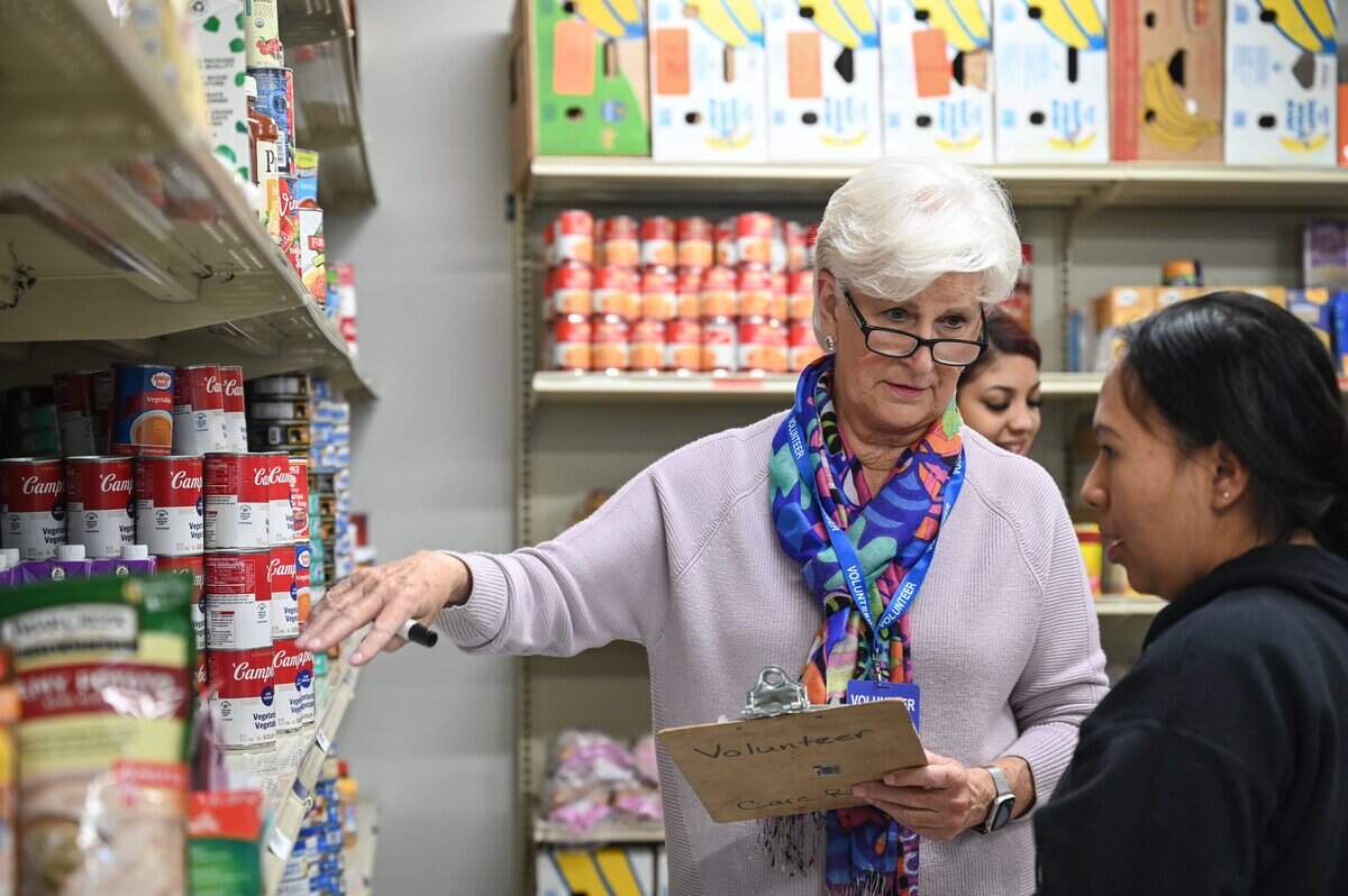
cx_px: 674
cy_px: 448
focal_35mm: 70
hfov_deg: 28.9
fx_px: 2619
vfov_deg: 19.4
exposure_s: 1/125
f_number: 4
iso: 1000
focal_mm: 70
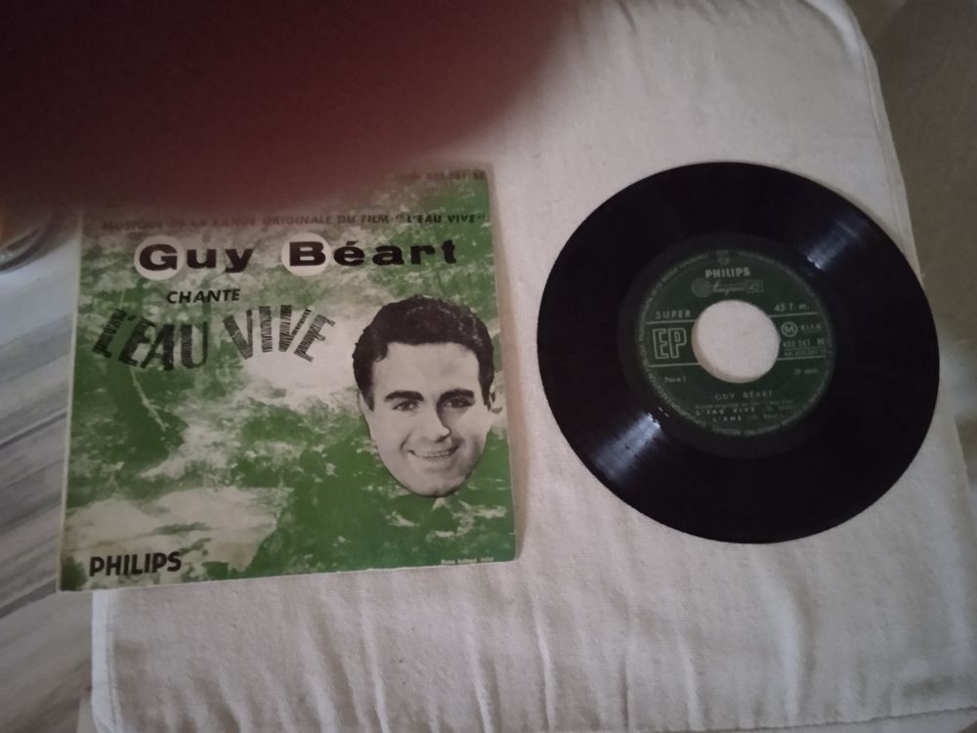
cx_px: 488
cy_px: 366
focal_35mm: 28
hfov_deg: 63.4
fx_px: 790
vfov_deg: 49.7
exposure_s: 1/14.3
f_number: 2.2
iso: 4545
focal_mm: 3.43
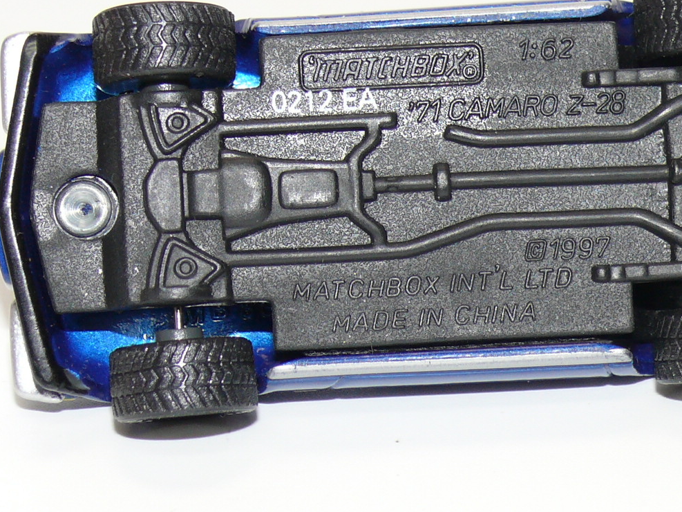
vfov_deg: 8.9
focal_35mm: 167
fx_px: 3290
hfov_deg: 11.8
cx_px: 516
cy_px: 192
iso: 100
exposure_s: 1/30
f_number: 4
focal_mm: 13.6
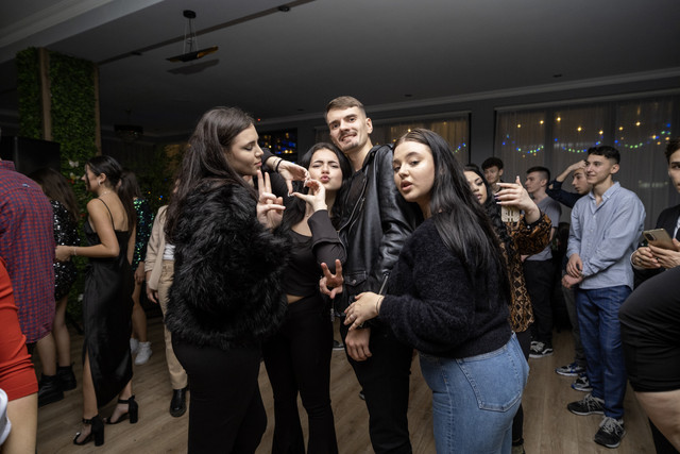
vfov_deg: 62.0
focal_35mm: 20
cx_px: 340
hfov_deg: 84.0
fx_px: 378
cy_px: 227
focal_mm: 13
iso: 640
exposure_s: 1/100
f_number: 2.2
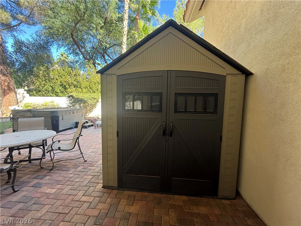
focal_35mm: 14
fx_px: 122
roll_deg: -0.6
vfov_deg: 85.7
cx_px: 150
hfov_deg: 102.1
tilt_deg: -3.7
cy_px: 113
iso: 64
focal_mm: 2.22
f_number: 2.2
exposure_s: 1/99
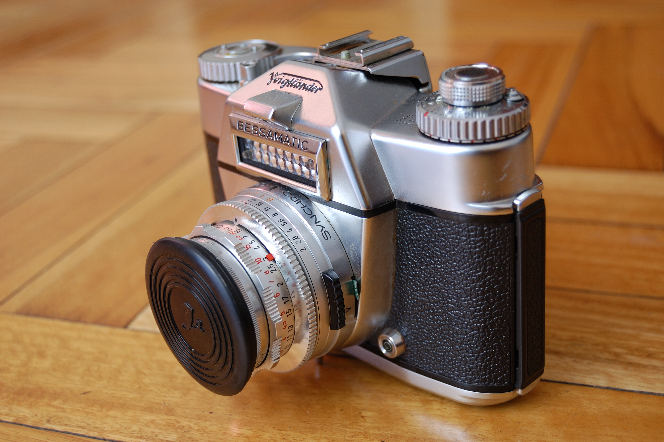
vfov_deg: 25.7
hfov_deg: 37.9
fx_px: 967
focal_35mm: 52
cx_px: 332
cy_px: 221
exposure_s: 1/2.5
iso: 200
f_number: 4.8
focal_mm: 35
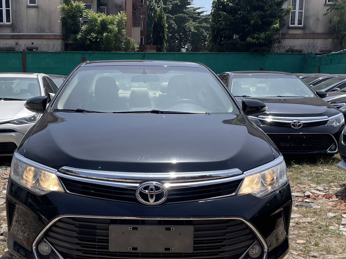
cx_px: 135
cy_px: 178
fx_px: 480
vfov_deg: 30.0
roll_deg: +0.5
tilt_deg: -11.1
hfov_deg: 39.5
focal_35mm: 48
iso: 32
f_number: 1.6
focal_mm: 4.2
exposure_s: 1/3300
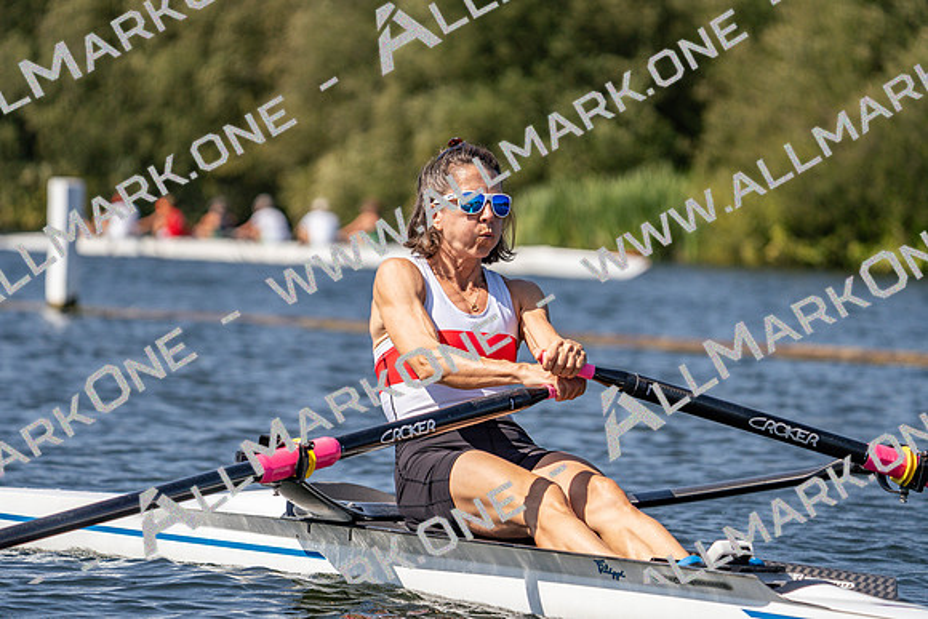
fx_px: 6626
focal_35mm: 257
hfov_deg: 8.0
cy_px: 310
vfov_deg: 5.4
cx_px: 464
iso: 250
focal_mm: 257
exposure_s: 1/2000
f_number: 5.6
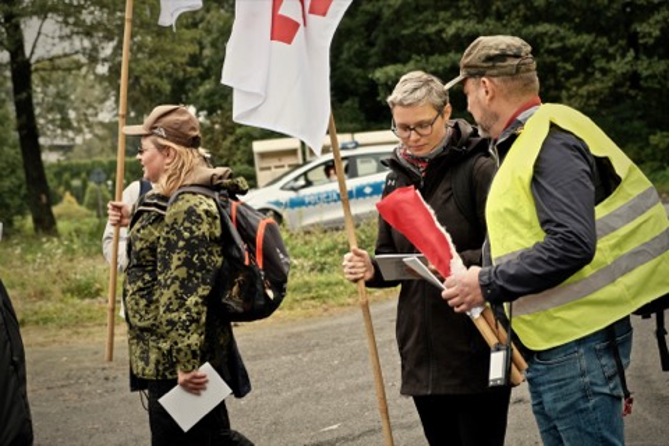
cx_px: 334
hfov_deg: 24.5
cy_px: 223
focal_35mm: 83
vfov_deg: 16.5
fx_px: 1542
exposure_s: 1/400
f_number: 4
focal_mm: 55
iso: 400
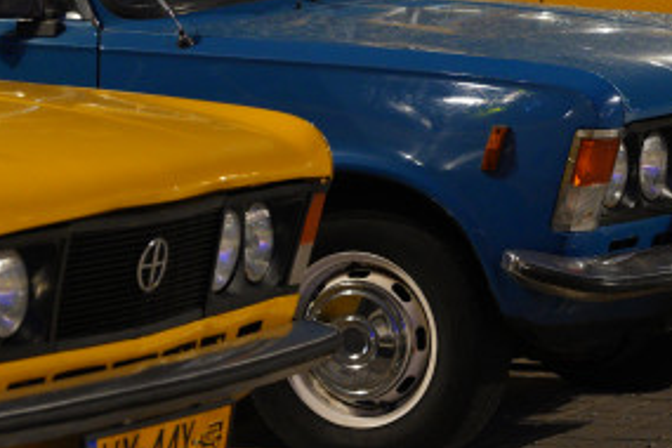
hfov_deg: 7.9
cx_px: 526
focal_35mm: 261
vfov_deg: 5.3
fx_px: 4872
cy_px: 99
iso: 1600
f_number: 2
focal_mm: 70
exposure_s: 1/40
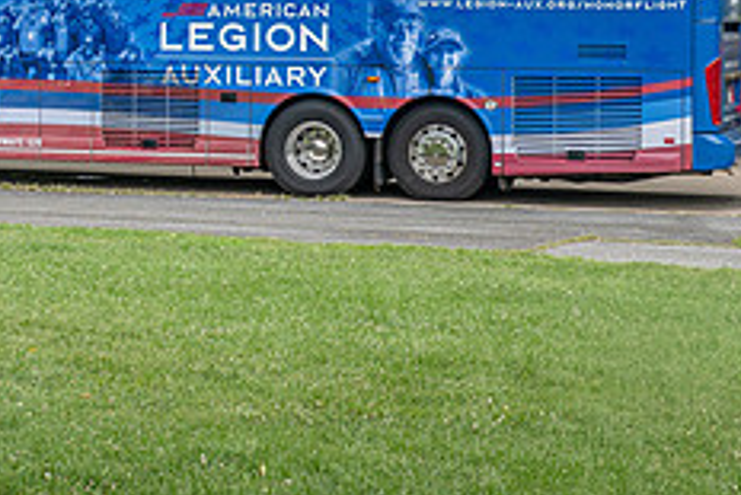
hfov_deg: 19.9
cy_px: 46
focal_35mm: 100
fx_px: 2060
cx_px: 48
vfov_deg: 13.6
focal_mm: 40
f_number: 9
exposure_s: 1/125
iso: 500
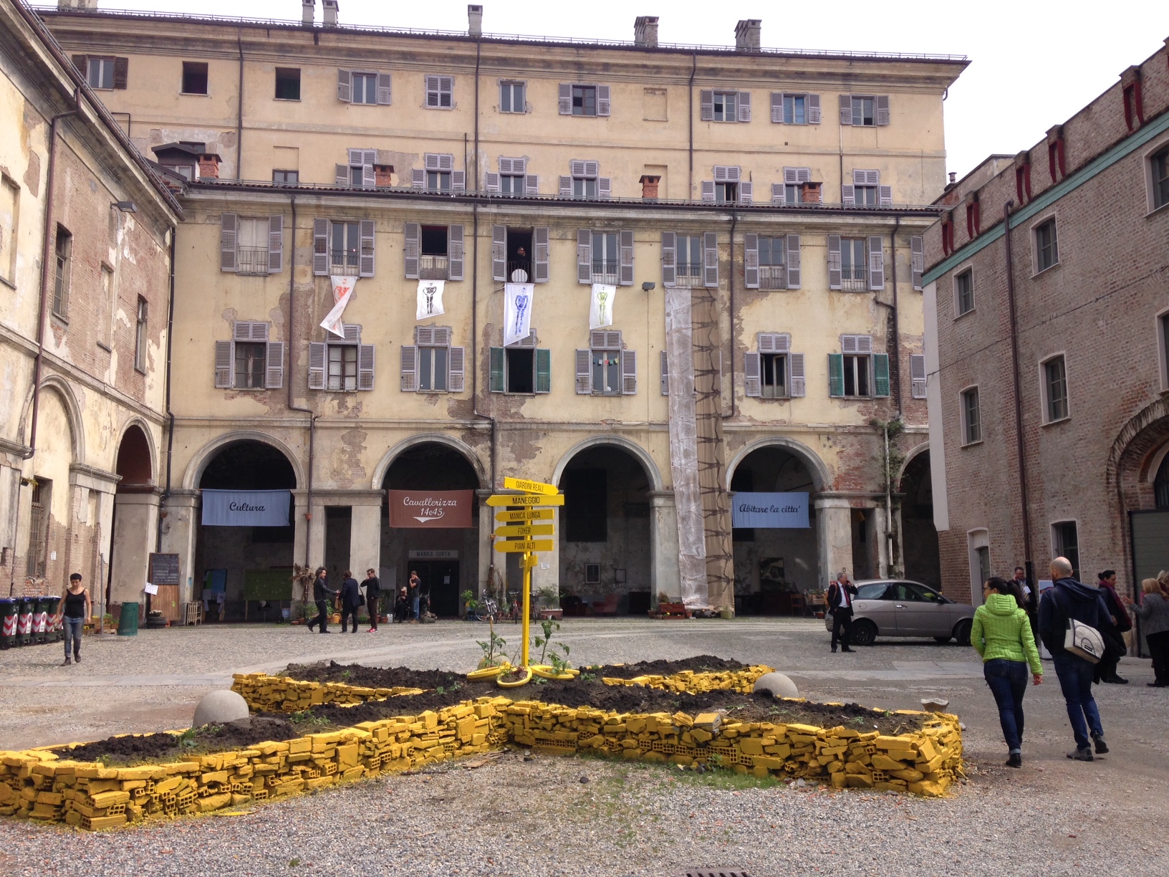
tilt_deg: +6.6
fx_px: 1114
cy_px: 438
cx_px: 584
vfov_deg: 42.9
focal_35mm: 33
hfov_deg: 55.4
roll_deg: +0.9
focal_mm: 4.12
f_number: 2.4
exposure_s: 1/847
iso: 50
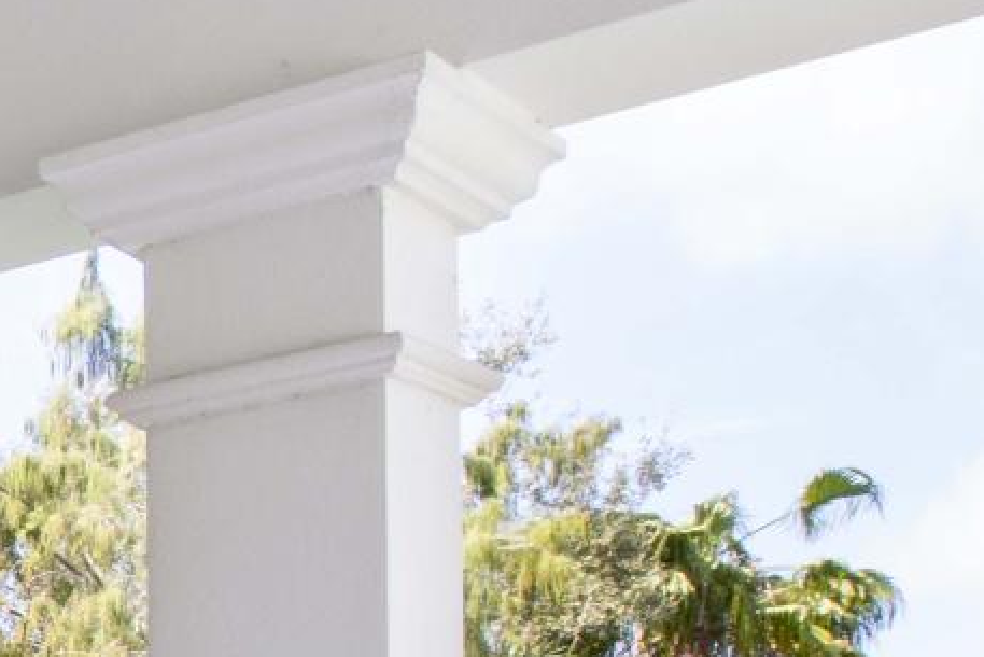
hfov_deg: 14.8
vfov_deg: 12.0
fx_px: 2871
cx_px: -1148
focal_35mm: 105
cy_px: 1208
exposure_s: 1/80
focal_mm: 16
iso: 400
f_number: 11
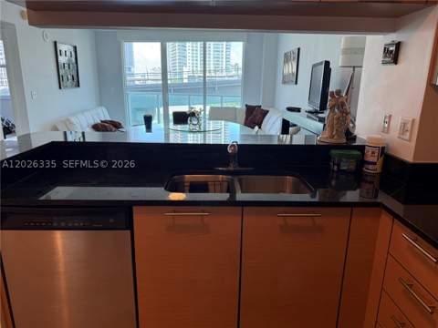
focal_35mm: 24
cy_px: 164
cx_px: 219
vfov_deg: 56.8
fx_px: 304
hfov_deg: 71.6
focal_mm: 6.76
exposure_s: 1/129
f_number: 1.78
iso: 100
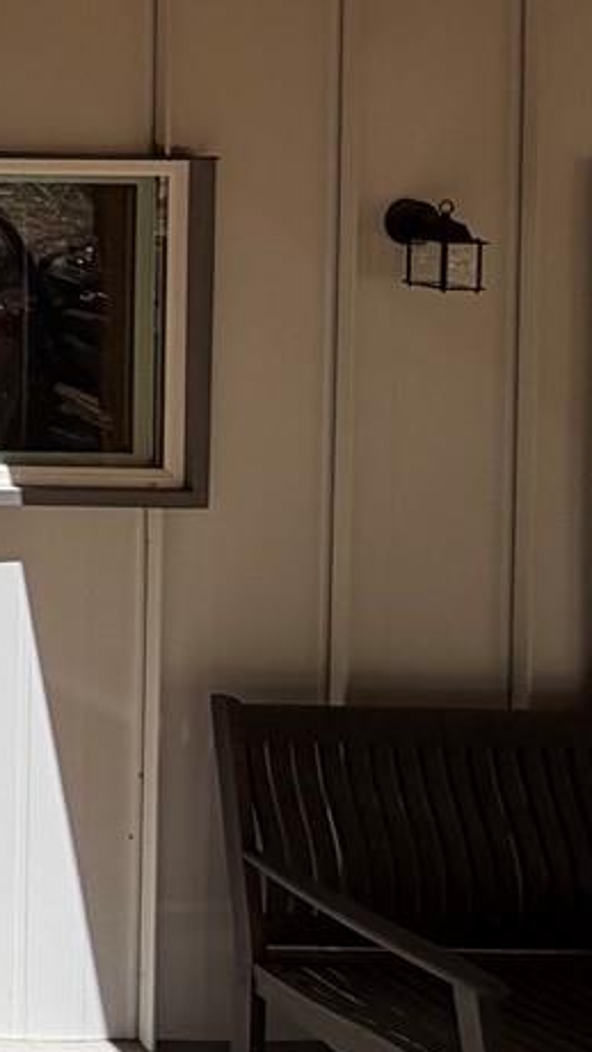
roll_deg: -1.4
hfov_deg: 13.1
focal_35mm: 53
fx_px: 1478
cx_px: -999
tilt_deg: -0.3
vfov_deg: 36.1
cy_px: 53
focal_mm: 2.22
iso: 20
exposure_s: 1/830
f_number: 2.2
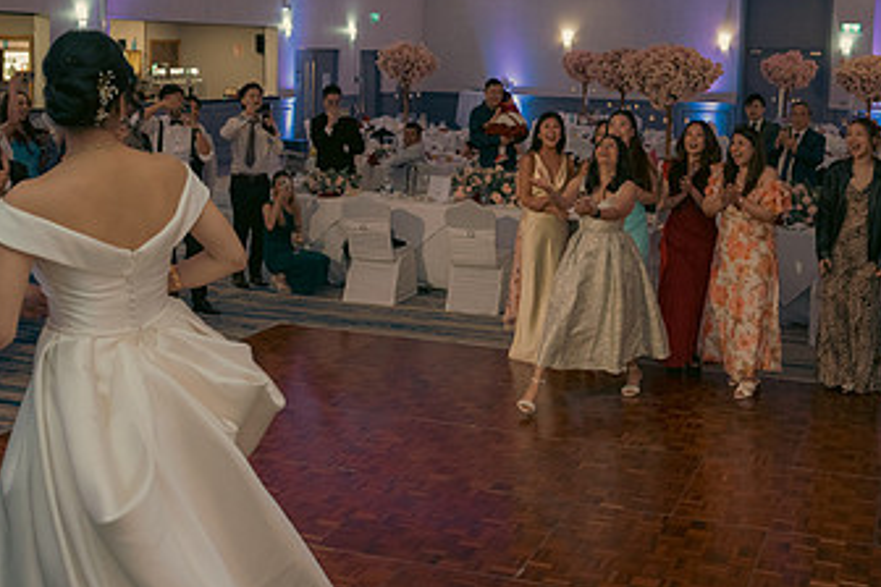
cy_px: 138
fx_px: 1224
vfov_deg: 26.6
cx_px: 522
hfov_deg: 39.5
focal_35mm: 50
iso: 2500
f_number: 3.5
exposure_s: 1/160
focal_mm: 29
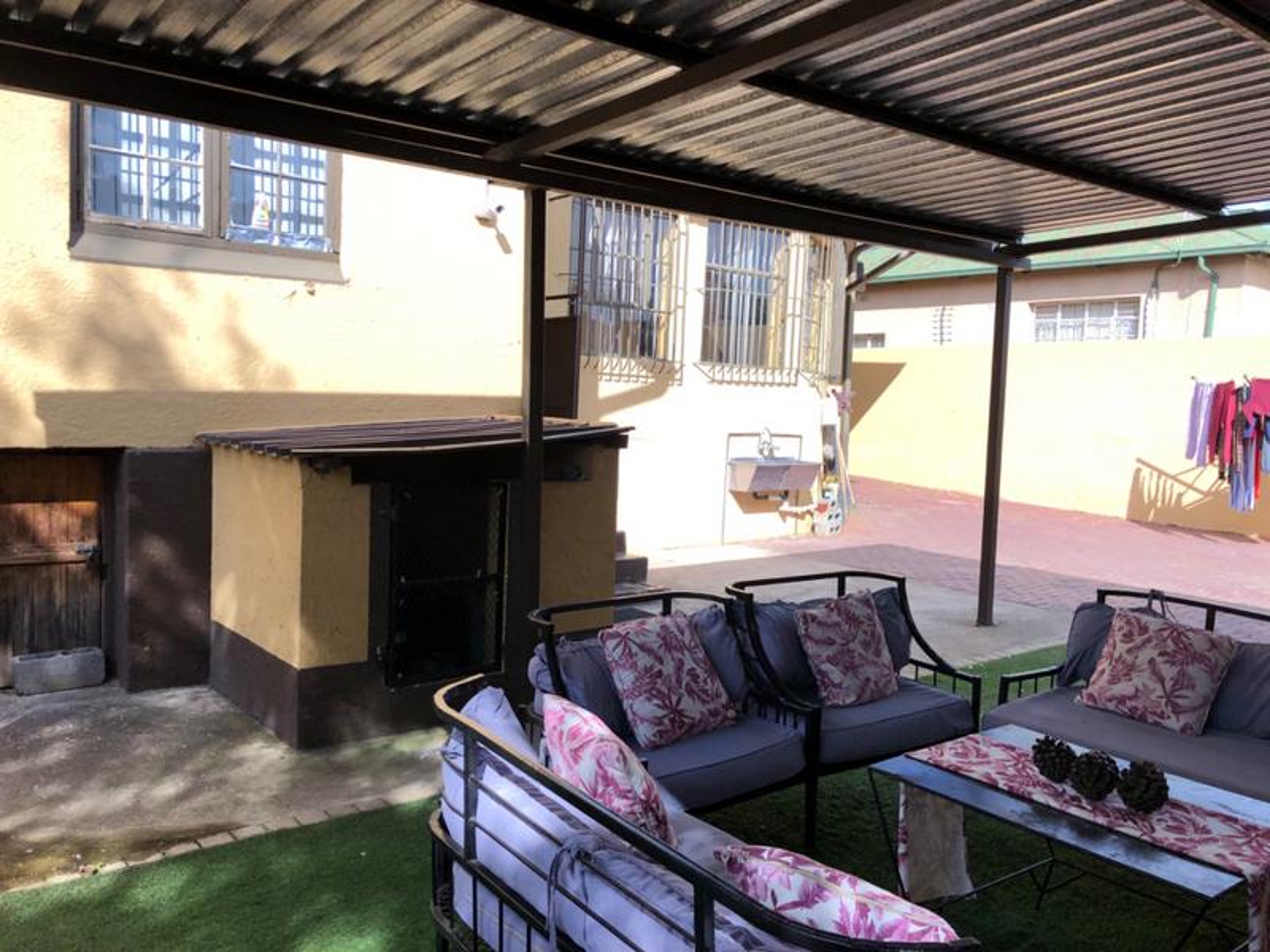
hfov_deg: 63.4
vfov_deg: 49.7
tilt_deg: -3.1
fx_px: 1027
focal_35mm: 28
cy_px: 476
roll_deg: -2.5
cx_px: 635
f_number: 1.8
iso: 50
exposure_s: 1/1656
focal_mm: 4
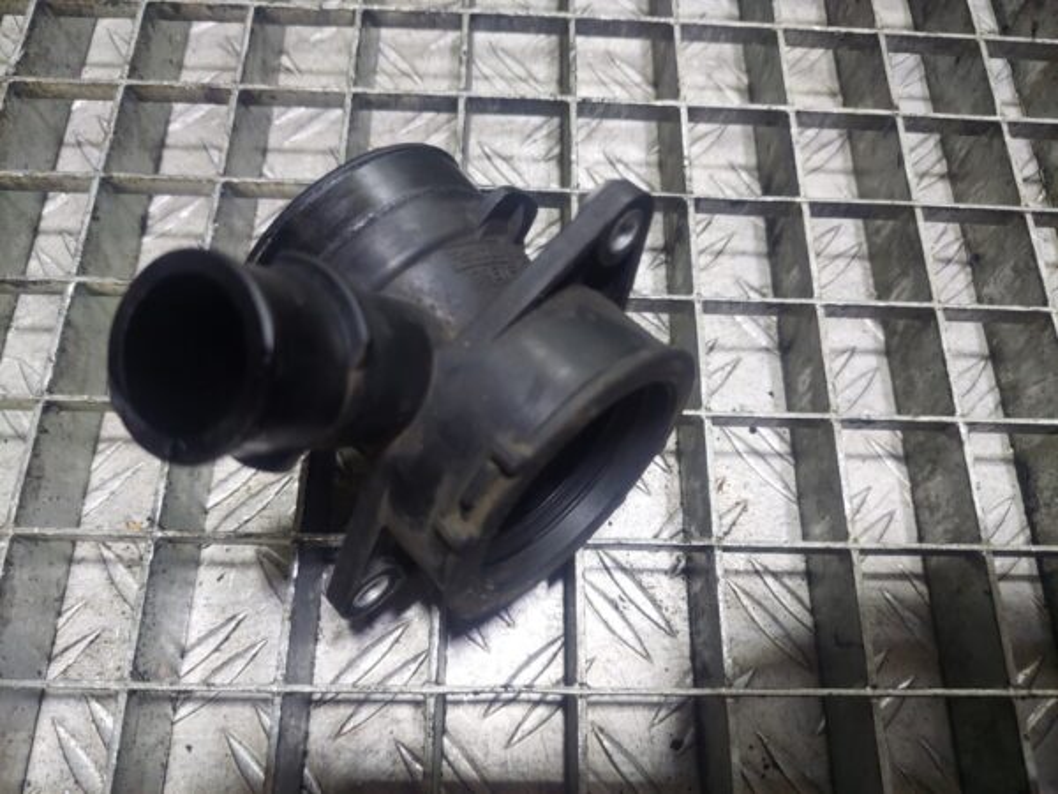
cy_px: 397
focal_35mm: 25
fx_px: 764
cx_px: 529
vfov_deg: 54.9
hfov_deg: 69.4
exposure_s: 1/50
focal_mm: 5.23
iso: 200
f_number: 1.8
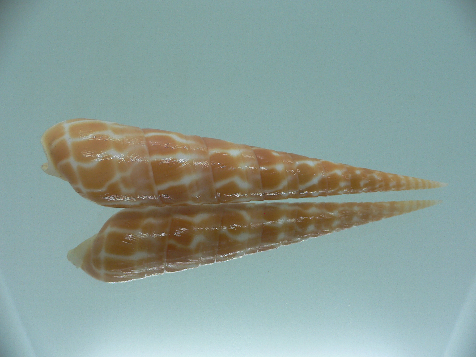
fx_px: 481
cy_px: 178
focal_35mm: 35
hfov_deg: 52.6
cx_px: 238
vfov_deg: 40.7
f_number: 2.8
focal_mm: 4.6
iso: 80
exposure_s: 1/60
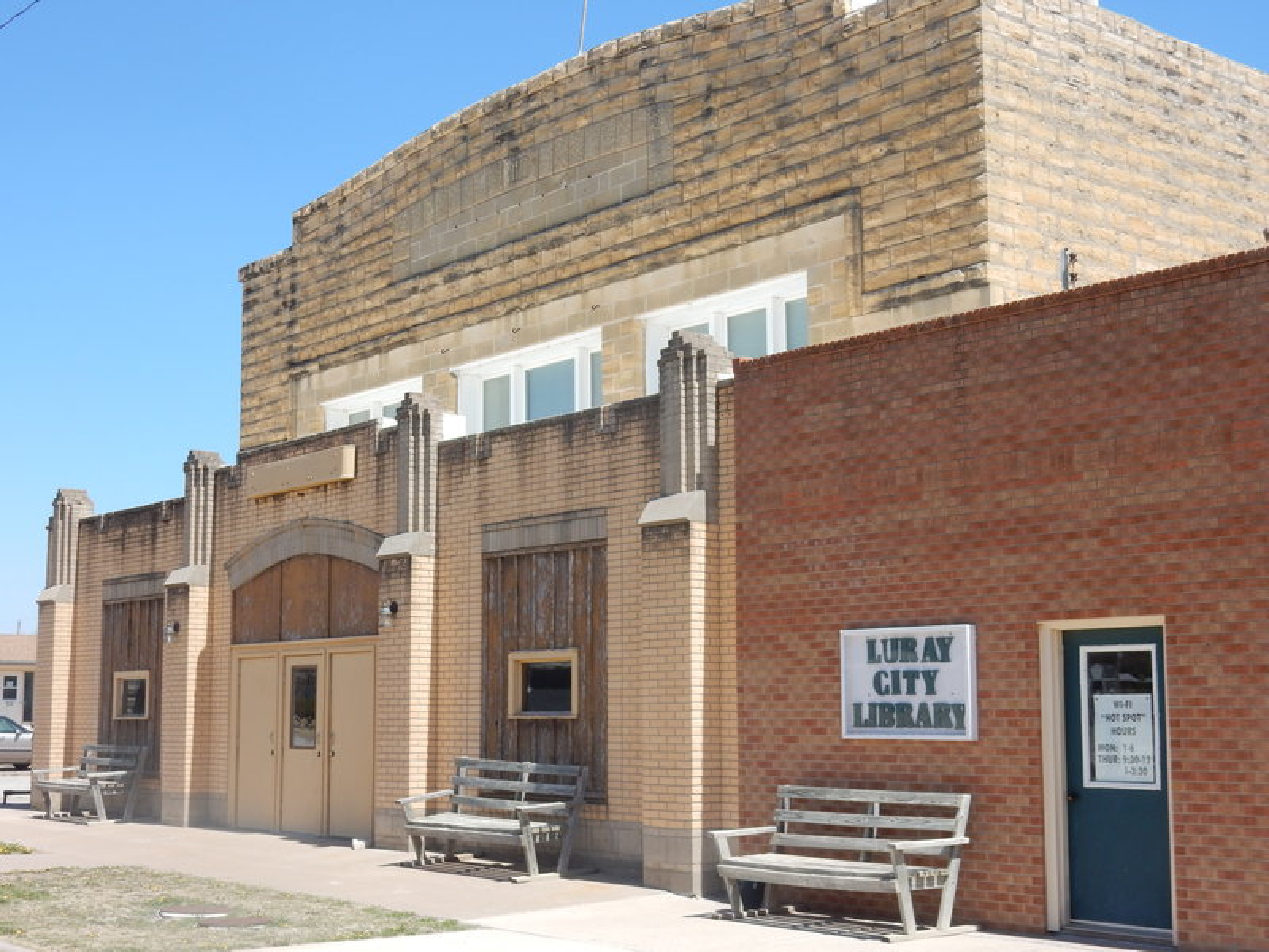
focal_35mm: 51
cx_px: 634
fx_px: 1870
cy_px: 476
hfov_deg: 37.5
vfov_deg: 28.6
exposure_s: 1/800
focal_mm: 9
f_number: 4.5
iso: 125
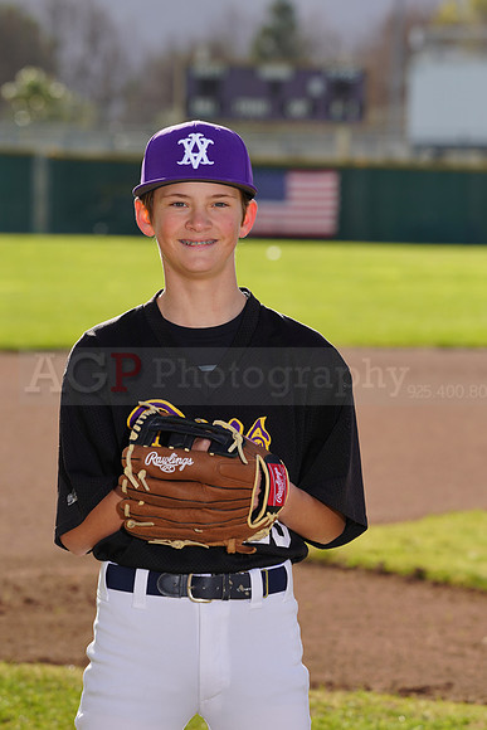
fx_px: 4542
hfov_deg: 6.1
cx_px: 244
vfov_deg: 9.2
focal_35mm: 224
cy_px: 365
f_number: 9
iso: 100
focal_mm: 224
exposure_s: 1/200
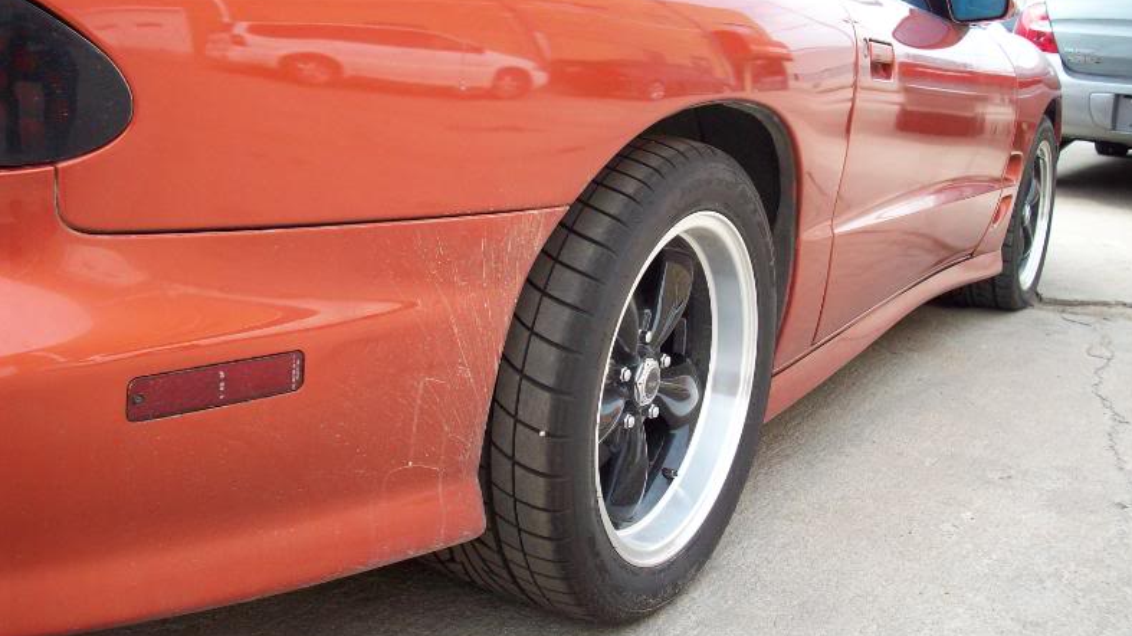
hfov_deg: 49.4
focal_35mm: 41
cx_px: 574
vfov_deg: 28.9
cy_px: 255
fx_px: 1230
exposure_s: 1/190
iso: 80
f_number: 2.8
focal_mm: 6.2
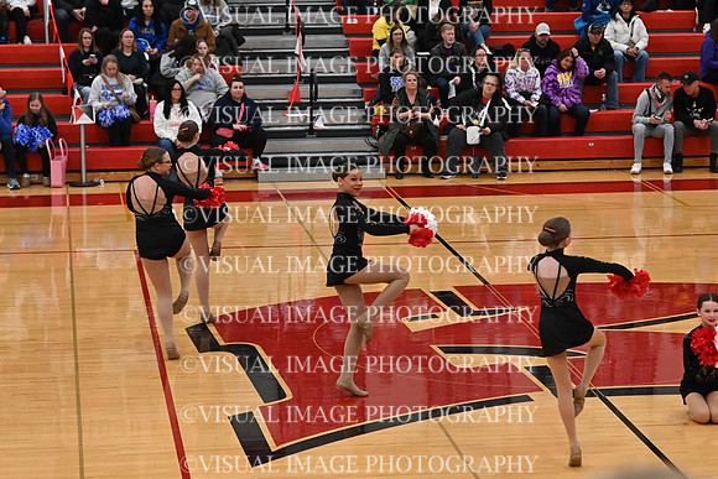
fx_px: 2095
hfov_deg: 19.5
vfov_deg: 13.0
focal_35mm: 105
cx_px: 359
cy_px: 240
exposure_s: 1/400
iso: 6400
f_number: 4
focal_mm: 70
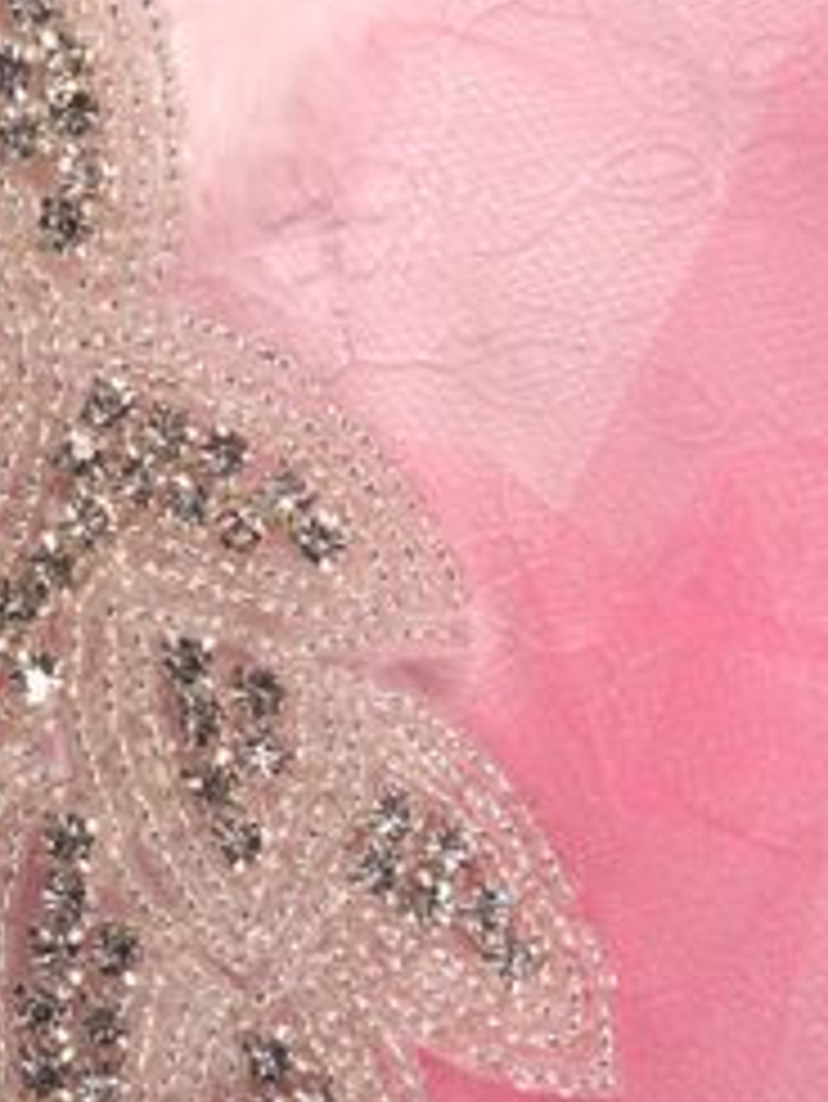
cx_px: 61
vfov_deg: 34.8
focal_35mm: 55
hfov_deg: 25.6
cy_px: 661
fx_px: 1753
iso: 80
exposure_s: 1/350
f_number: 3.5
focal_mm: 4.9
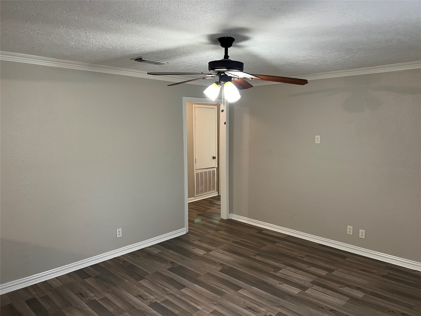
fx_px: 316
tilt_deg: -5.3
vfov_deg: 53.1
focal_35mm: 26
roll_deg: -0.4
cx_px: 210
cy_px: 158
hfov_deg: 67.3
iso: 125
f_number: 1.5
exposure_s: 1/60
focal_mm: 5.7
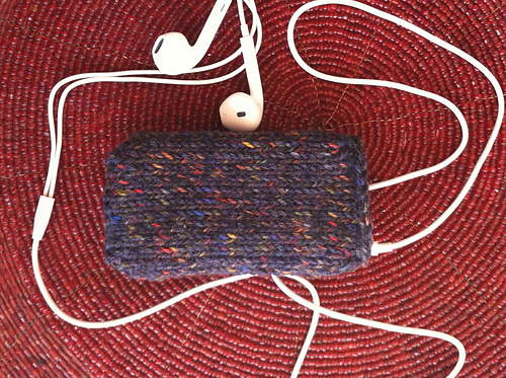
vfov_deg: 40.6
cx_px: 253
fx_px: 511
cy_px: 189
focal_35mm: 35
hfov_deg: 52.7
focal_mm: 3.85
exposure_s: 1/15
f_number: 2.8
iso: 80
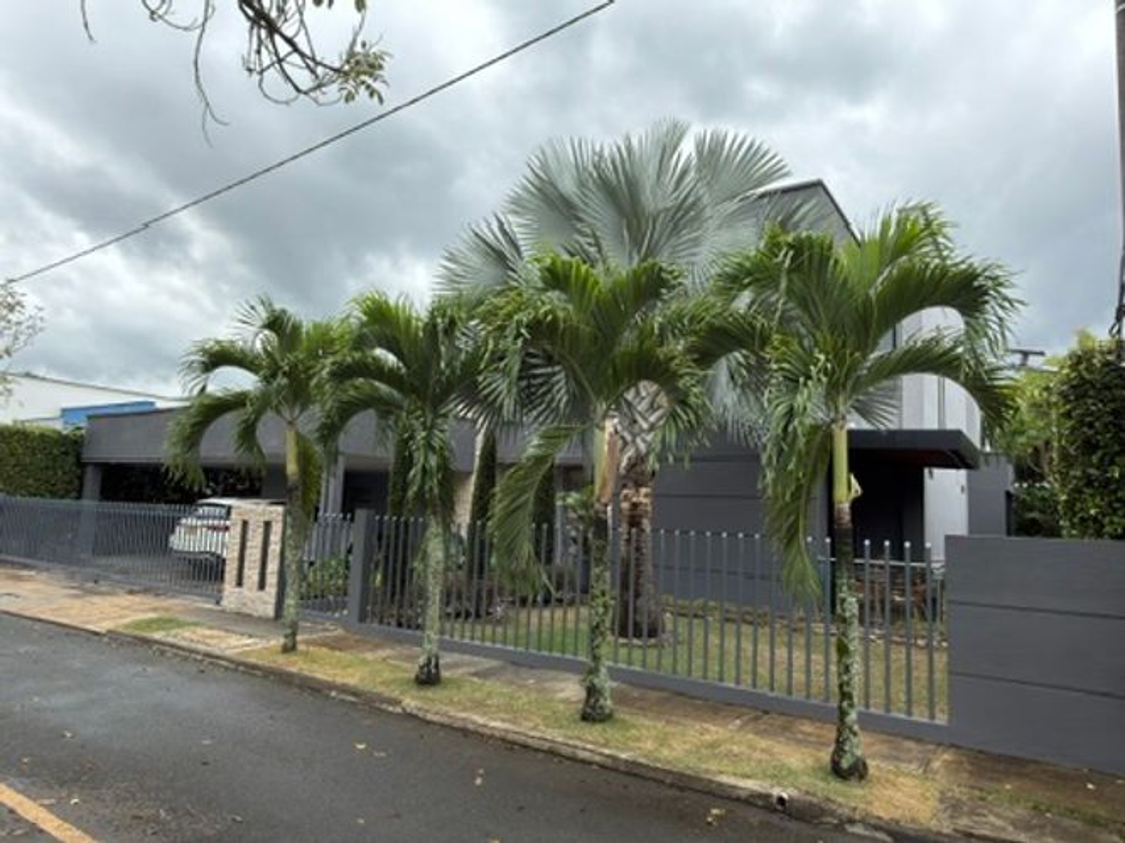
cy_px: 422
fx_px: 715
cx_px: 562
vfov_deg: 61.1
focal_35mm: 22
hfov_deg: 76.4
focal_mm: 2.22
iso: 16
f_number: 2.2
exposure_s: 1/622
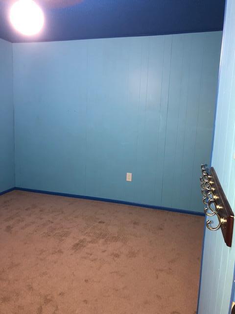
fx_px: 253
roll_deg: -2.6
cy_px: 157
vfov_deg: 63.4
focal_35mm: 28
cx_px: 118
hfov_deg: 49.7
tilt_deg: -8.5
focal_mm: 3.99
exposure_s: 1/12
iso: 80
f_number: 1.8
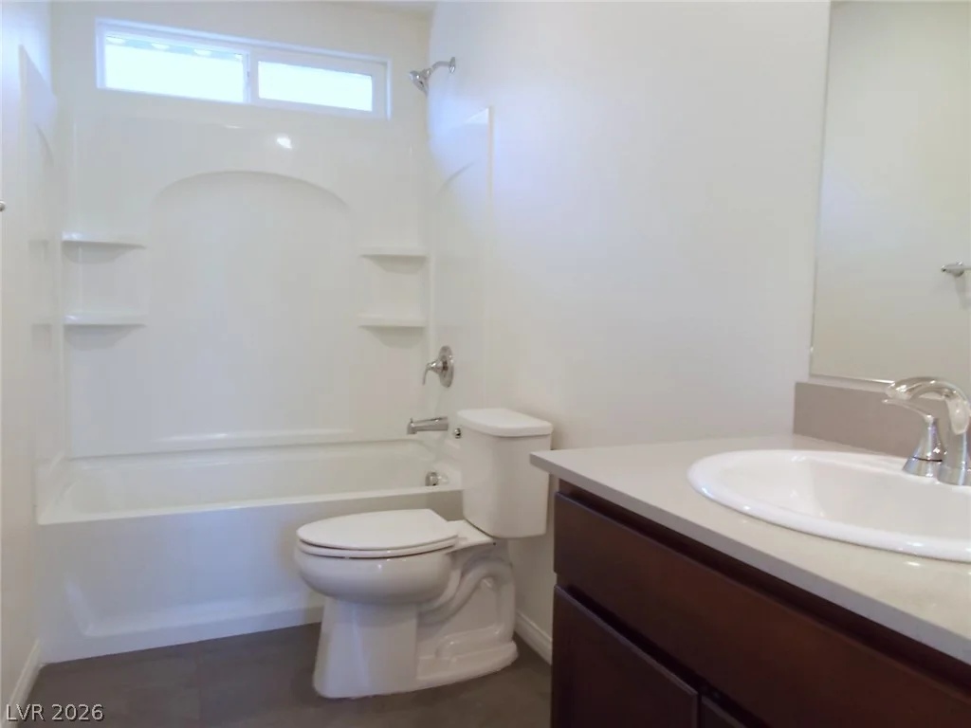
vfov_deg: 53.1
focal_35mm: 26
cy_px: 364
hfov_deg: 67.3
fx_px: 729
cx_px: 486
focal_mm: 4.6
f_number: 3.2
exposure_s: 1/25
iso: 200
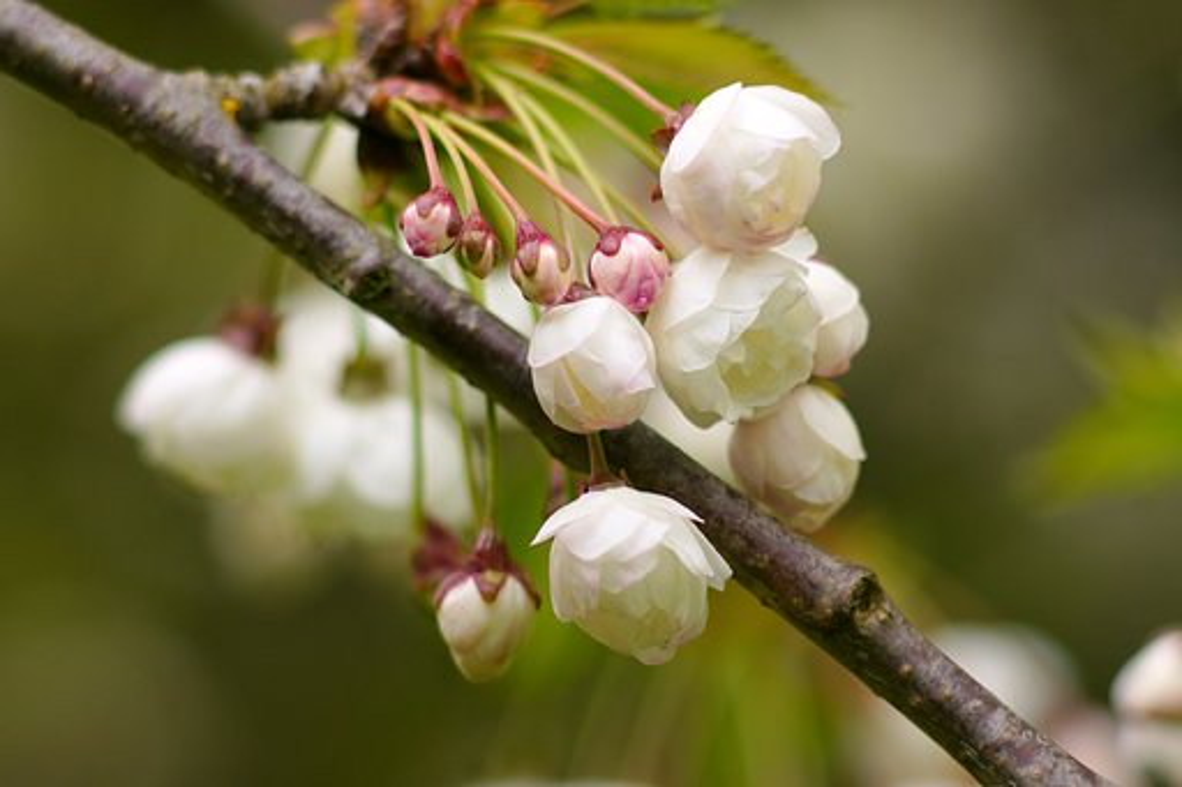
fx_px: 6646
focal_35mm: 202
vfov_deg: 6.8
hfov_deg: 10.2
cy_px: 394
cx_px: 591
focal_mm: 135
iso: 400
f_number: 2.2
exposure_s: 1/1000
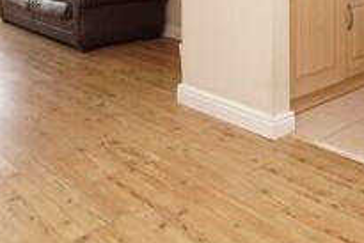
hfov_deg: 41.0
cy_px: -102
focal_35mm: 48
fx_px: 486
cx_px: 212
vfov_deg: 23.5
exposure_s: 1/60
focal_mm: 10
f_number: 3.5
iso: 100
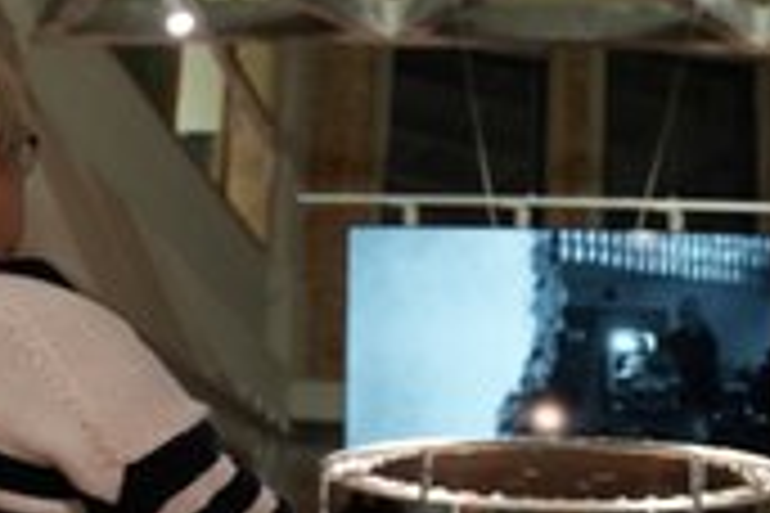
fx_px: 1198
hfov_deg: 35.1
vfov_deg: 22.9
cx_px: 549
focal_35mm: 56
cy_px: 547
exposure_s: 1/160
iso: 3200
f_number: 2.8
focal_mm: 24
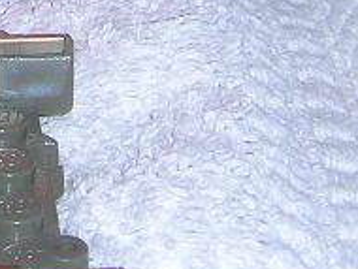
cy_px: -169
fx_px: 1895
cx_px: -49
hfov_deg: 10.6
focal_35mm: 183
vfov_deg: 7.9
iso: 50
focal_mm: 5.7
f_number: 2.9
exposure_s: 1/60.1
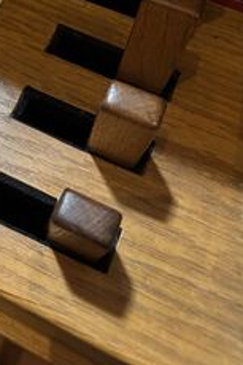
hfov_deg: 27.3
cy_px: 49
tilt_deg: -57.8
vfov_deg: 39.5
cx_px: 13
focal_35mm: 47
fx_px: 477
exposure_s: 1/33
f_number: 1.6
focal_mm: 5.96
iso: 500
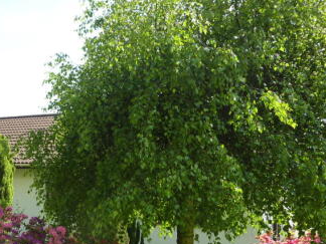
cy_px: 179
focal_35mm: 45
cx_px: 41
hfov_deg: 39.4
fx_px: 424
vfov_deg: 31.7
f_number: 4
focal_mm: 4.1
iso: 125
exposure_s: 1/200
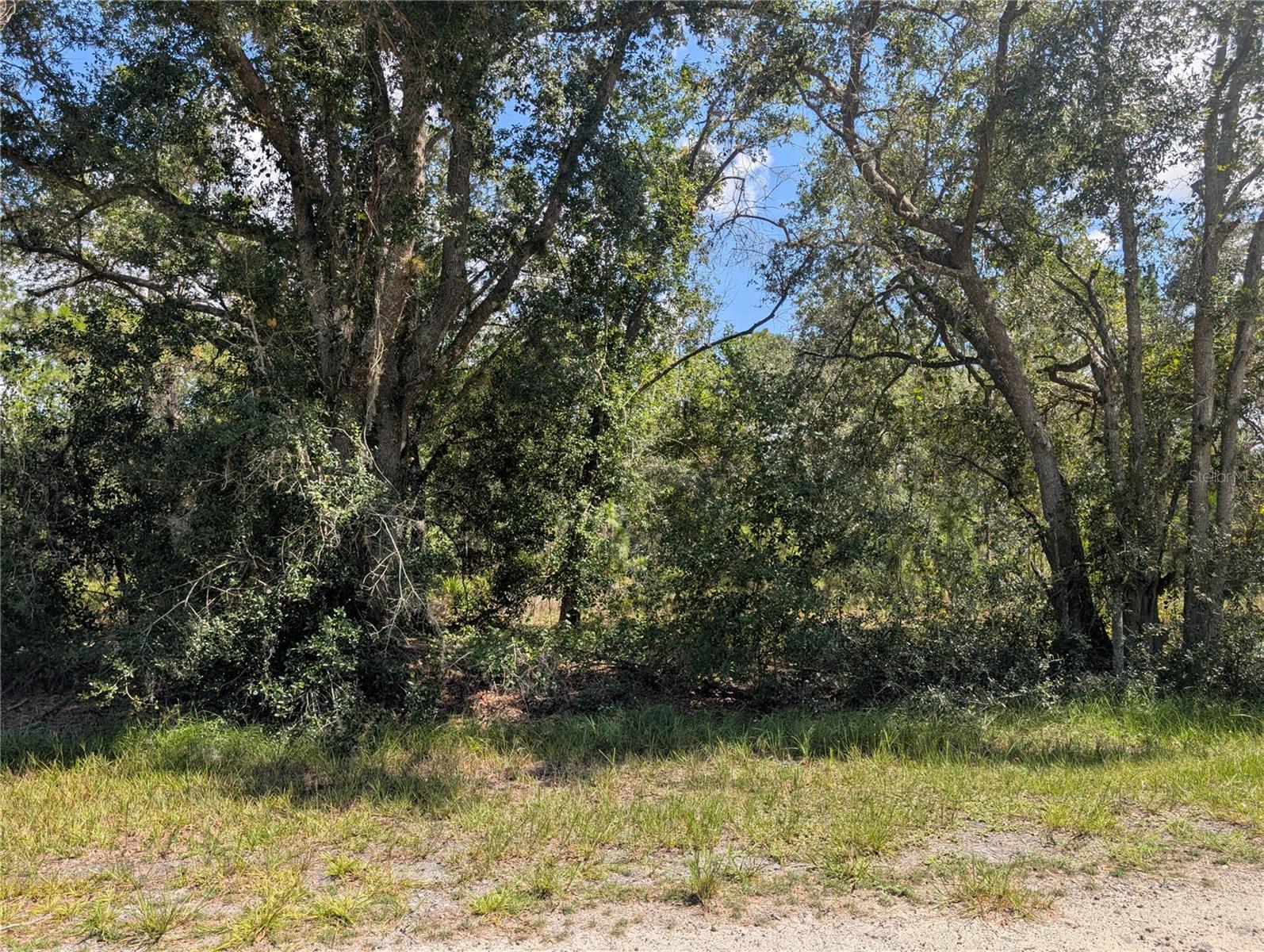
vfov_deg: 56.9
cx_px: 632
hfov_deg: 71.5
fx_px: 878
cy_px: 476
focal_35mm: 24
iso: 21
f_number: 1.68
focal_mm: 6.9
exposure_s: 1/623
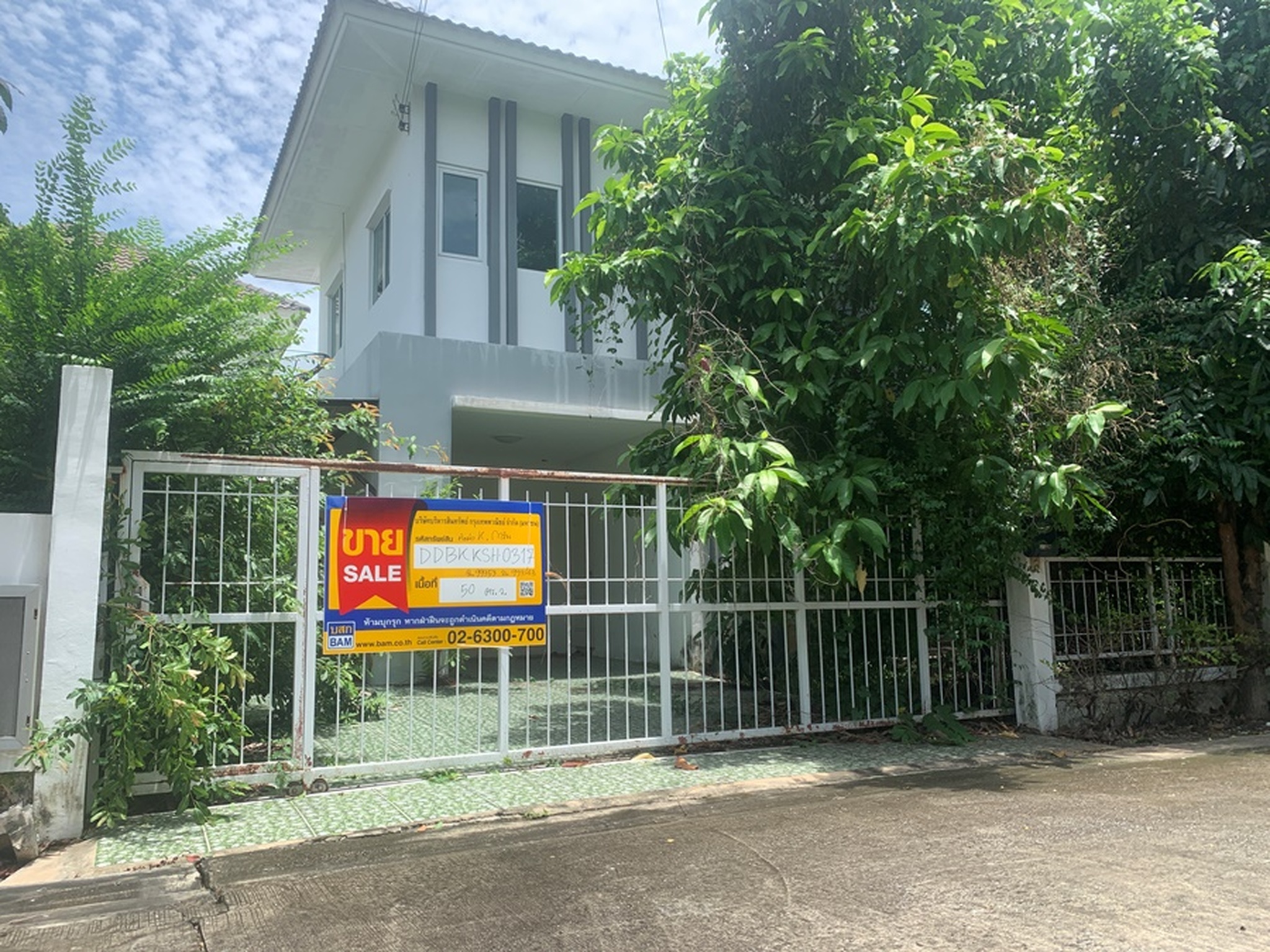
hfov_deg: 67.3
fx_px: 954
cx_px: 635
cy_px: 476
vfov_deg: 53.1
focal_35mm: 26
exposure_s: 1/1332
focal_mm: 4.25
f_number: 1.8
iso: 25
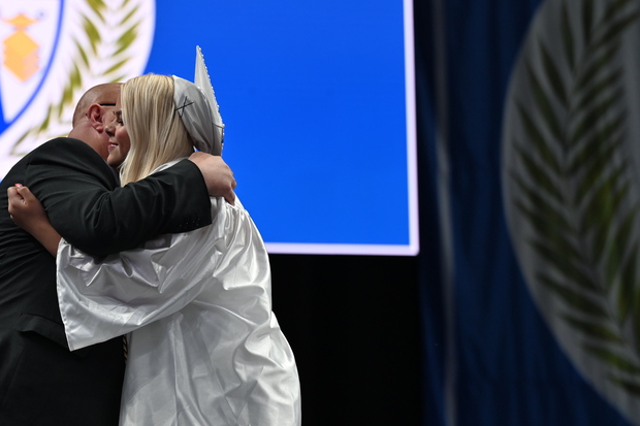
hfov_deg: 12.0
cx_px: 125
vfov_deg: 8.1
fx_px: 3021
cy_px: 272
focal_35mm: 170
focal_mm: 103
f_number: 2.8
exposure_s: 1/125
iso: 400
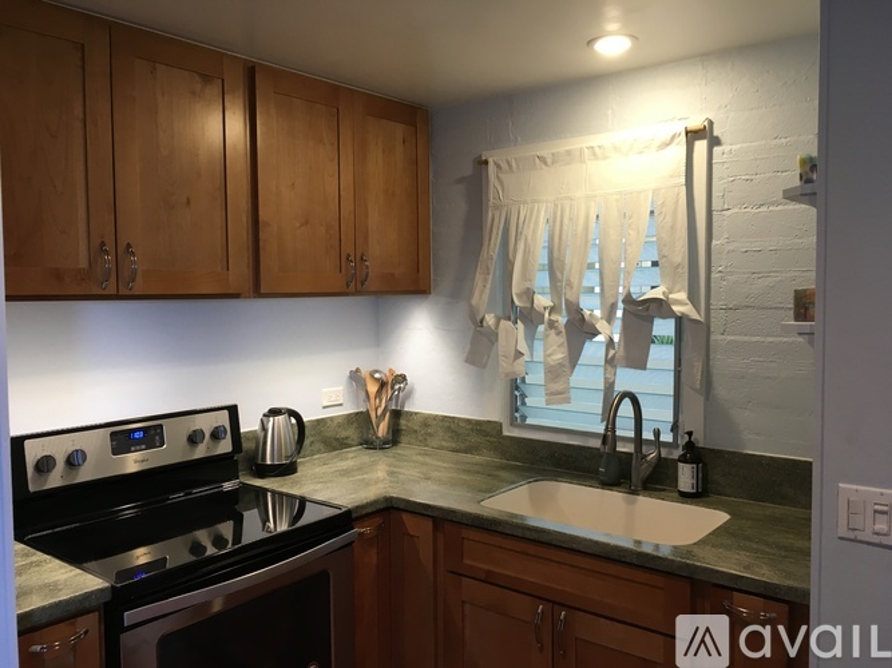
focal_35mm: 29
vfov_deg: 48.2
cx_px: 446
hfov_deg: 61.7
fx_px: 747
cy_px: 334
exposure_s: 1/30
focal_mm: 4.15
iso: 64
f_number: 2.2
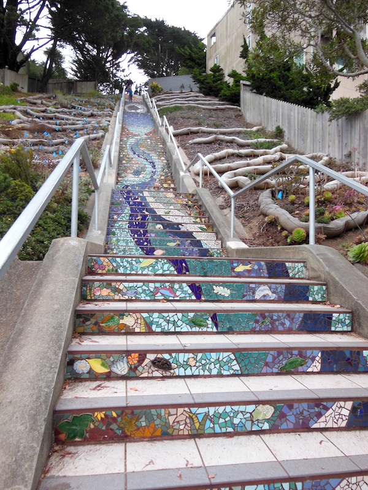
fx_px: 354
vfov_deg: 69.4
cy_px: 245
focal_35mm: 25
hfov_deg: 54.9
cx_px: 184
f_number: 3.5
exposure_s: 1/40
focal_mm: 4.5
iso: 125
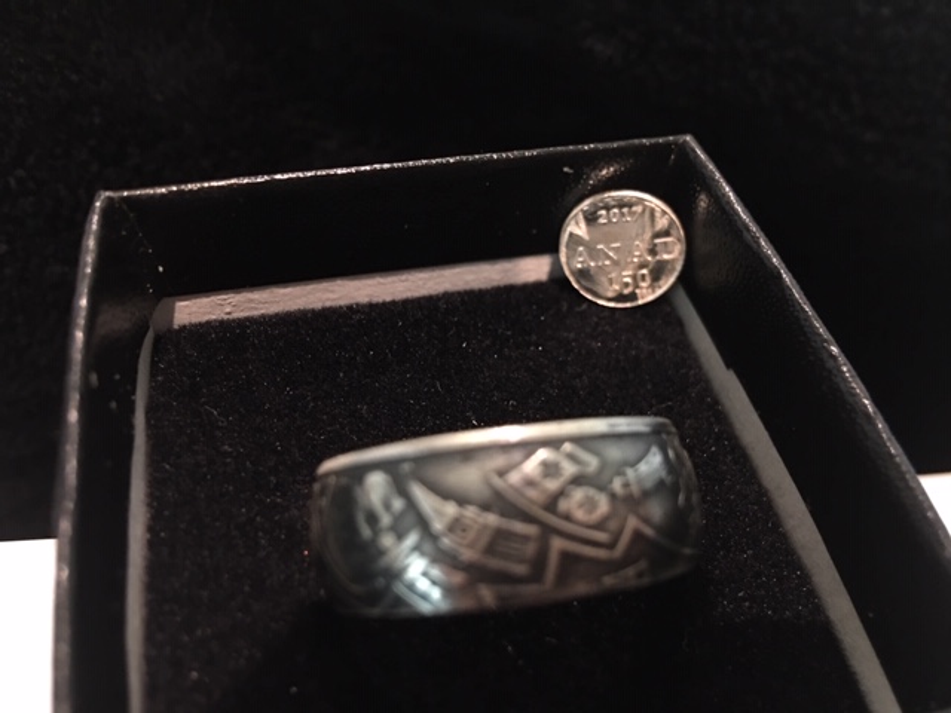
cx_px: 476
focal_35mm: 29
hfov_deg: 61.7
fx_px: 797
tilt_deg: -48.2
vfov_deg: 48.2
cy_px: 356
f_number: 2.2
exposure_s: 1/4
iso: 50
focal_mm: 4.15
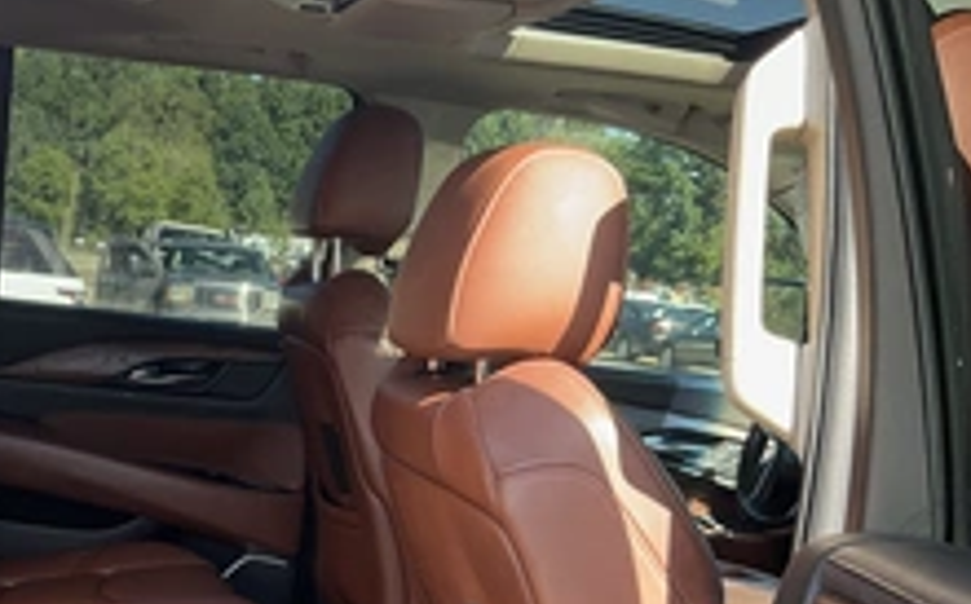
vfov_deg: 22.3
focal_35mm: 56
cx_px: 163
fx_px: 1480
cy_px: 586
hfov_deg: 34.9
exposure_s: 1/151
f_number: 1.8
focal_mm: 3
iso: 20
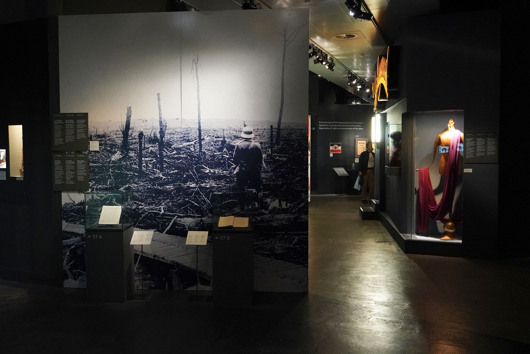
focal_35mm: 24
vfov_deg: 53.1
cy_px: 177
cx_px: 265
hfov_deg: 73.7
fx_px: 353
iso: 5000
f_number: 2.8
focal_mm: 24
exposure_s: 1/80
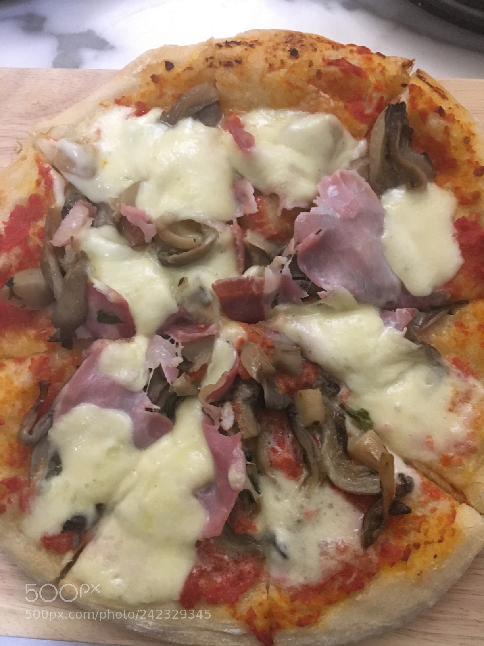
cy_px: 323
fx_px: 541
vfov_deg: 61.7
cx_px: 242
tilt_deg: -79.3
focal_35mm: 29
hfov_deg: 48.2
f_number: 2.2
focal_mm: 4.15
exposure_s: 1/17
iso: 250
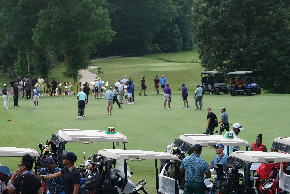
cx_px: 145
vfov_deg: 13.0
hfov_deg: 19.5
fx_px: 846
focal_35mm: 105
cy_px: 97
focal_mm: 70
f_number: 5.6
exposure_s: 1/200
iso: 100
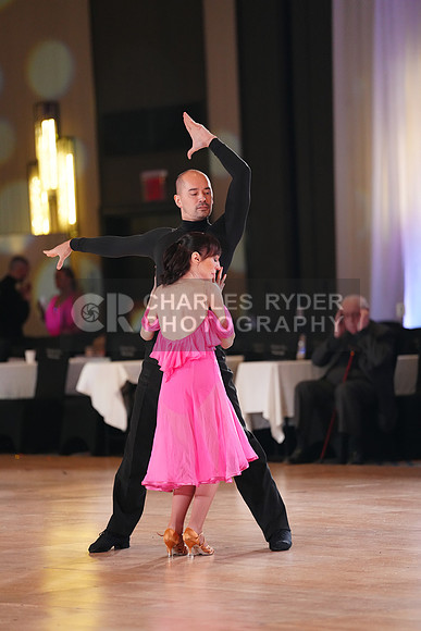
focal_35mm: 194
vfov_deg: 10.6
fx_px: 3401
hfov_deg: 7.1
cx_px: 210
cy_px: 316
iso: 3200
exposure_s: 1/640
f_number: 2.8
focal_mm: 194
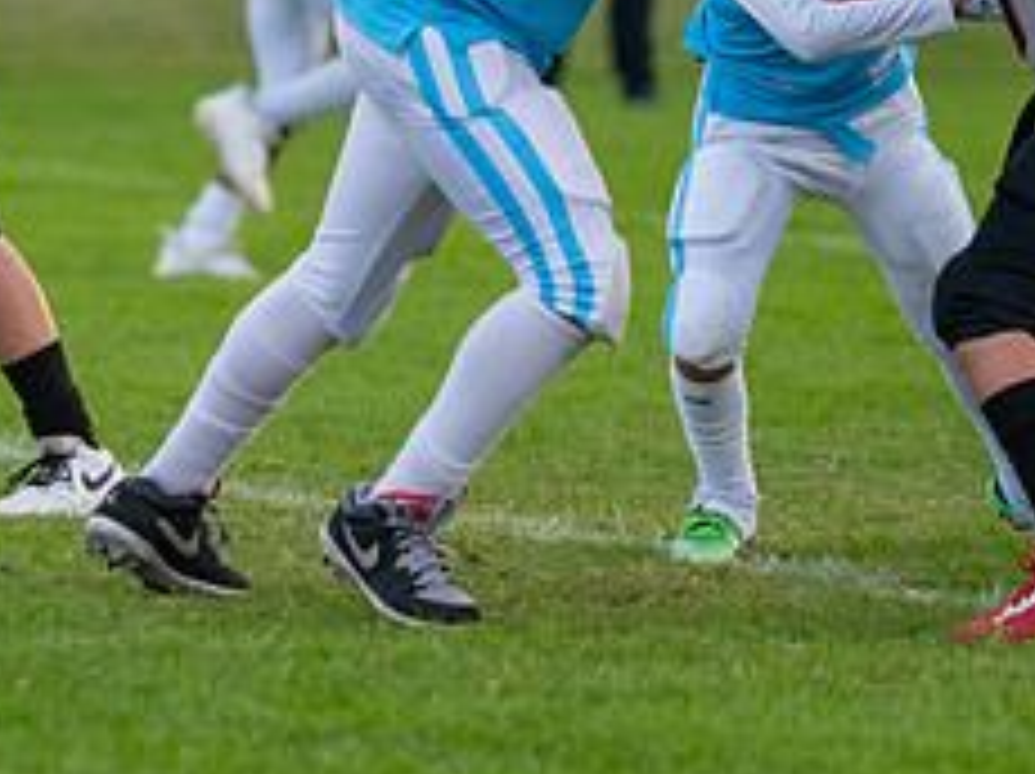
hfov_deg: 2.9
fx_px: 20579
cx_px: -125
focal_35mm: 689
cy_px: 16
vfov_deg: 2.2
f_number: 2.8
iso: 1000
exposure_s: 1/1250
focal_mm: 200
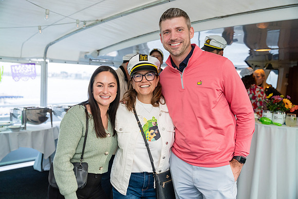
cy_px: 100
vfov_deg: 38.5
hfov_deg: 55.2
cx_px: 149
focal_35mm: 34
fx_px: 285
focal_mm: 34.4
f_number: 3.5
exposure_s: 1/200
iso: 1600
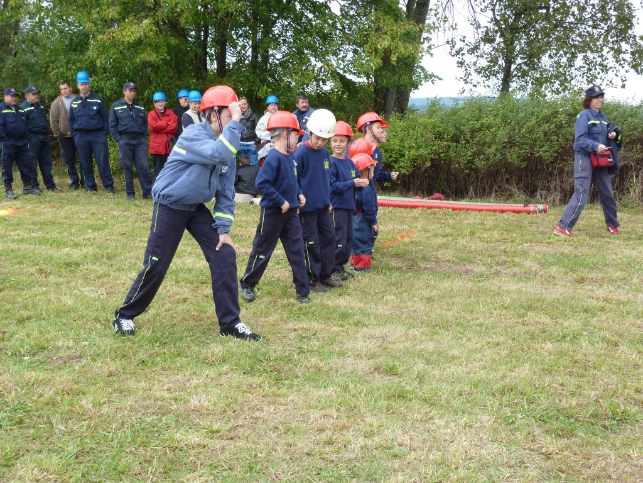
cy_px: 242
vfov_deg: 30.3
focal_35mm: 48
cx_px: 322
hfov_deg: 39.7
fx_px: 892
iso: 80
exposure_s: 1/80
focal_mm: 7.9
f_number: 3.8
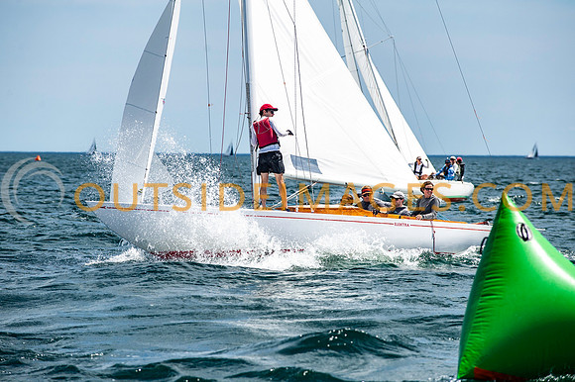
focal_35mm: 215
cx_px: 288
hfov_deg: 9.6
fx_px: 3439
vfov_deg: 6.4
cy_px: 191
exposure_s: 1/2500
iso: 320
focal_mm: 200
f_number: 5.6
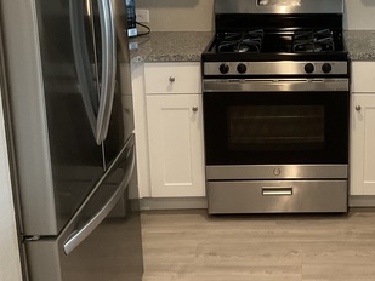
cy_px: 52
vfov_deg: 24.0
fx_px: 650
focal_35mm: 60
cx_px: 313
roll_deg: -0.4
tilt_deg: -12.7
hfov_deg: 31.1
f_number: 1.8
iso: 100
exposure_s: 1/60
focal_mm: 3
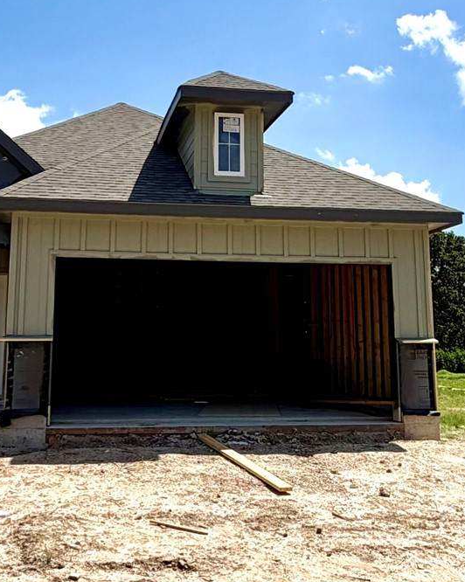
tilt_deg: +2.7
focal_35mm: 21
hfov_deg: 59.7
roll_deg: +0.0
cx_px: 86
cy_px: 268
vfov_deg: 77.5
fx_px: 362
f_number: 2.2
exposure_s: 1/1431
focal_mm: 2.22
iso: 20
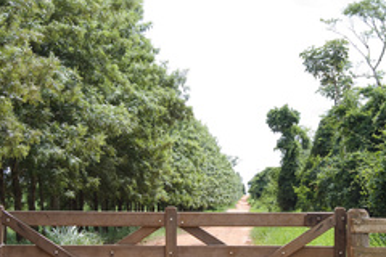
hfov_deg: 29.1
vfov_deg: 19.7
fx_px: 740
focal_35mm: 69
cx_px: 249
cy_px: 165
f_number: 8
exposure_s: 1/60
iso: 100
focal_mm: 26
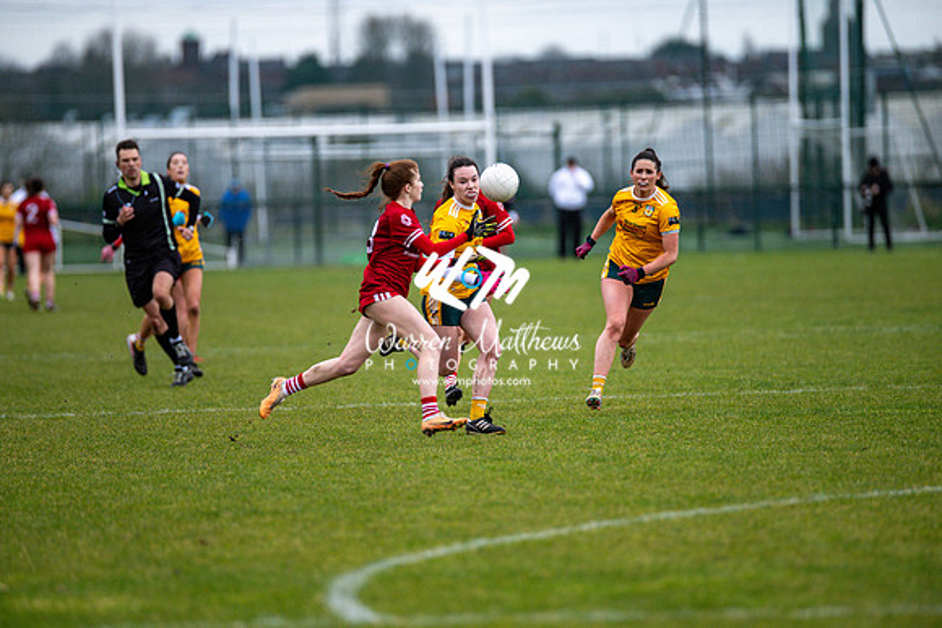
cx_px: 471
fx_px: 7851
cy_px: 314
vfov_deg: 4.6
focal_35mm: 300
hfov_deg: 6.9
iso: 1600
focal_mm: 300
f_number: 2.8
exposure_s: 1/640
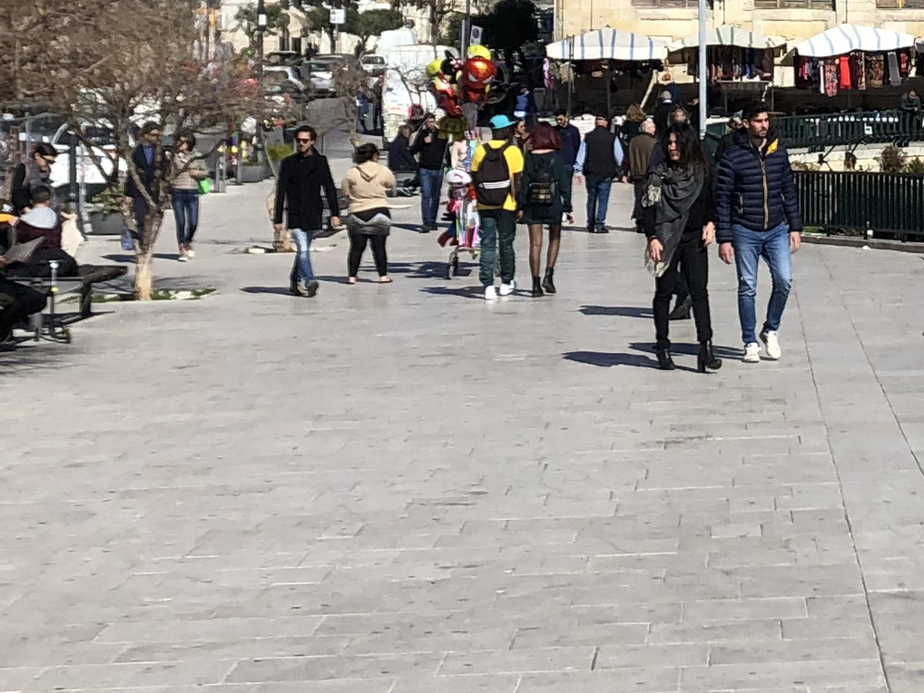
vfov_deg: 13.2
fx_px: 2937
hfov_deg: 17.7
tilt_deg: +2.1
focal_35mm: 110
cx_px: 785
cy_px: -73
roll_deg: +0.3
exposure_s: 1/3247
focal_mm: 4
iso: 20
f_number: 1.8
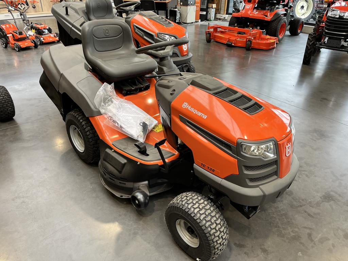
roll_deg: +1.1
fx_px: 261
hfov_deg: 67.3
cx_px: 174
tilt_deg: -27.7
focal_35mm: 26
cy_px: 130
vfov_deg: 53.1
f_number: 1.6
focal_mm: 5.1
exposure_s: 1/100
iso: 80
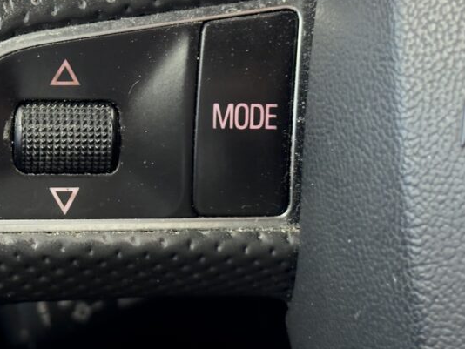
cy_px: 133
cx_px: 121
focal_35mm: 92
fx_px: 1236
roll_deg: +0.4
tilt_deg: -30.2
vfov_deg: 16.1
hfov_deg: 21.1
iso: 500
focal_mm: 6.76
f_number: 1.78
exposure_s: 1/25
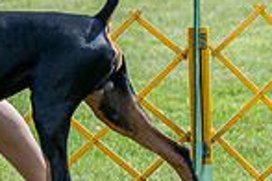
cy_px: -59
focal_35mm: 678
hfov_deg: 3.0
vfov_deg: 2.0
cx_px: -176
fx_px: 5122
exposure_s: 1/1600
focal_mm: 134
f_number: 5
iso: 400
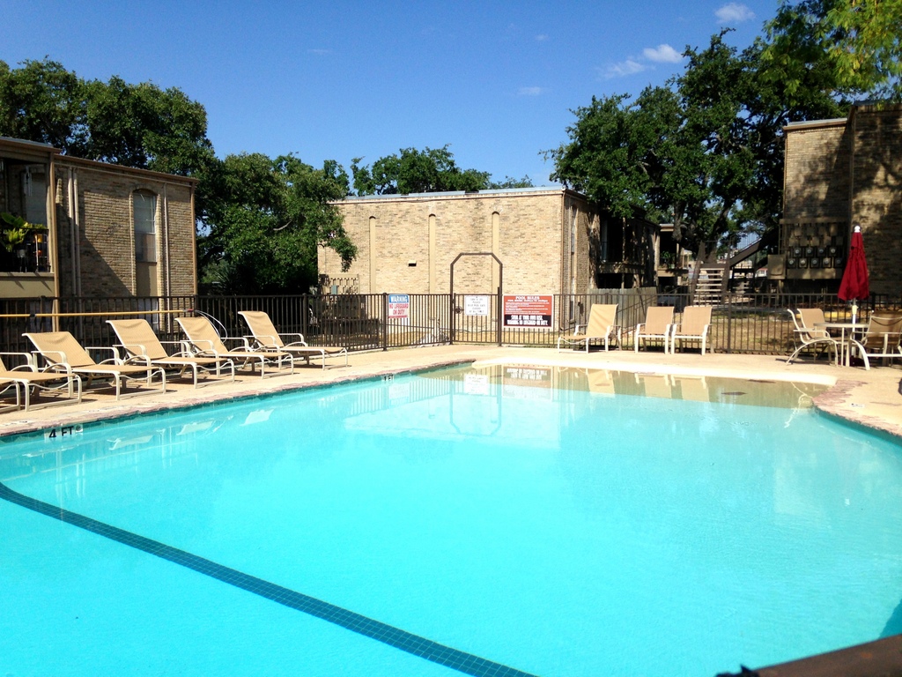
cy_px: 338
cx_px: 451
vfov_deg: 42.9
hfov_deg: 55.4
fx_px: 860
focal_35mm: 33
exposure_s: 1/2463
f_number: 2.4
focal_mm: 4.13
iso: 50
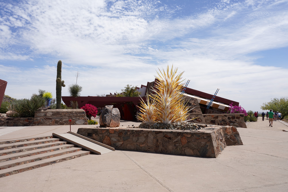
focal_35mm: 28
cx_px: 144
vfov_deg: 46.4
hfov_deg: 65.5
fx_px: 224
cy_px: 96
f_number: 18
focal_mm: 28
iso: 100
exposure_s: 1/100
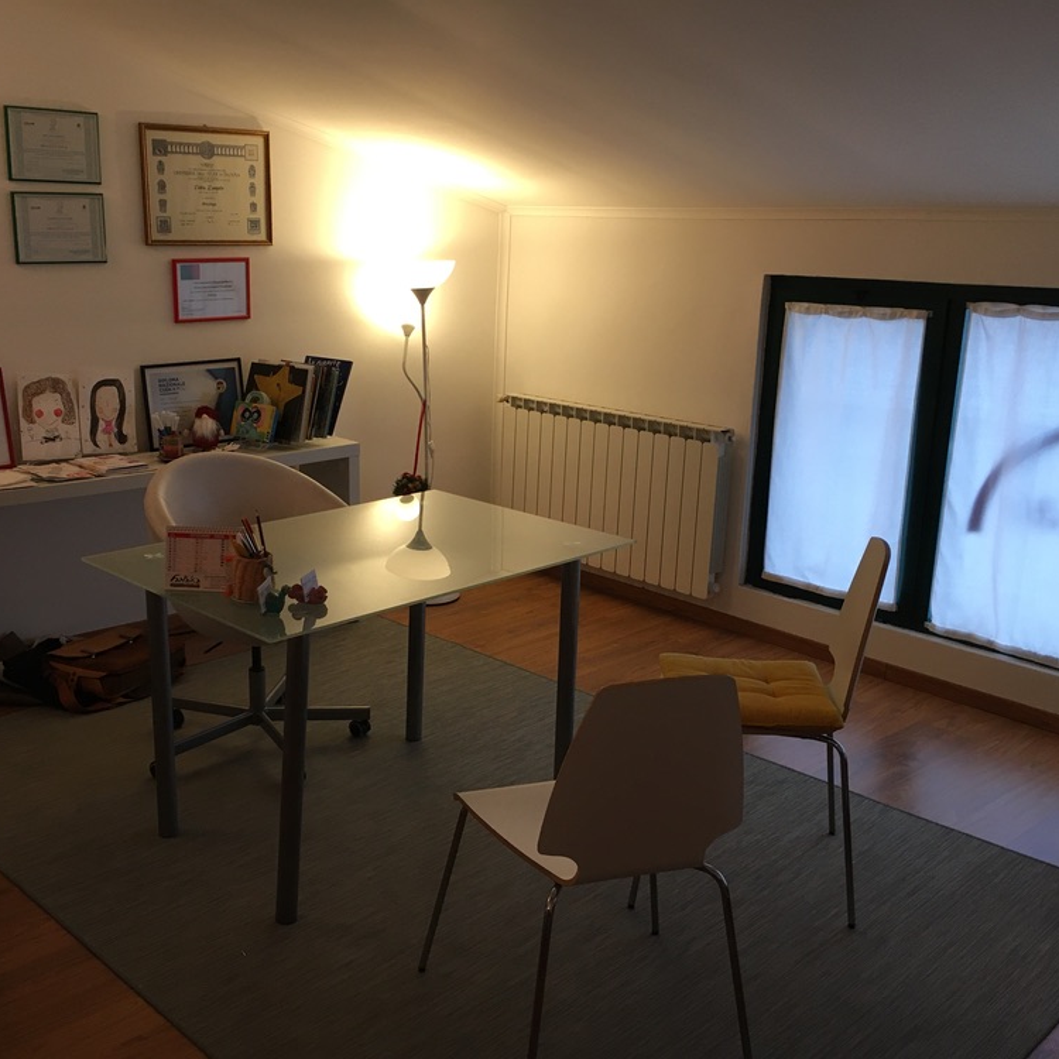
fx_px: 1211
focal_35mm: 35
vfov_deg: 47.2
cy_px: 539
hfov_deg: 47.1
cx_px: 456
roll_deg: -2.4
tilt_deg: -14.0
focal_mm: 4.15
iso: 50
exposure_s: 1/33
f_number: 2.2
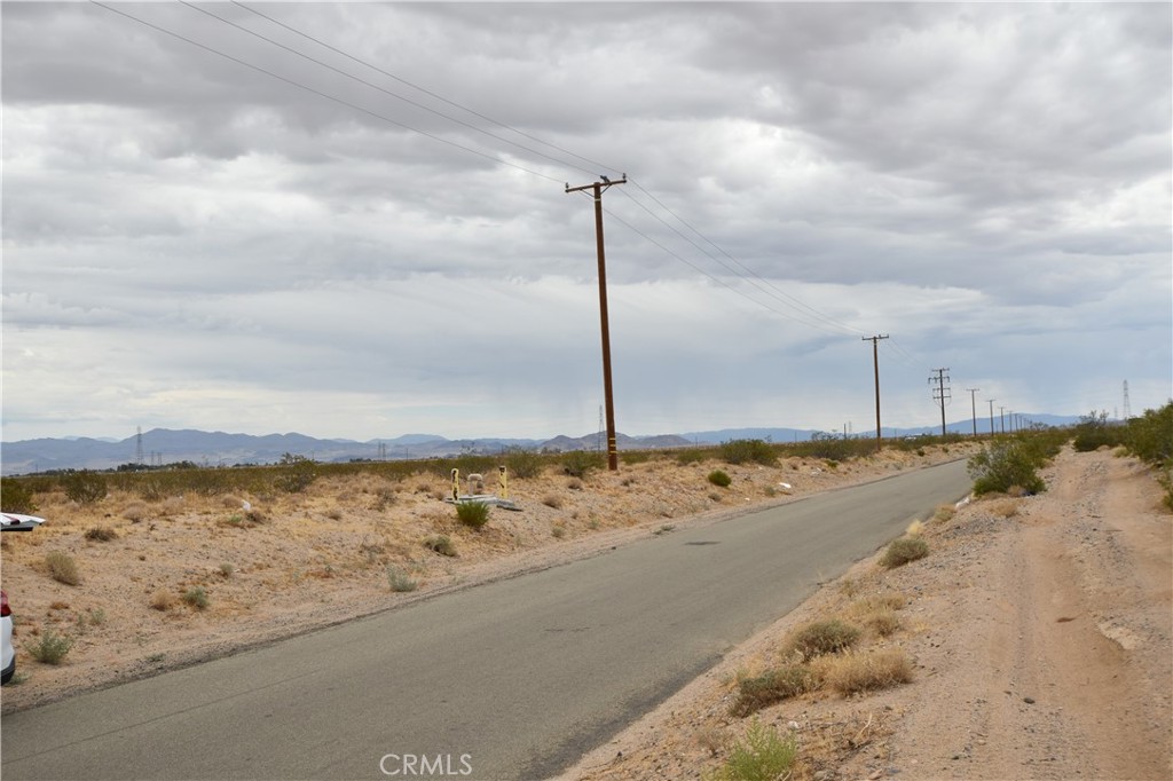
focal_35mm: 36
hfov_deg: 53.1
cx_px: 586
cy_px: 390
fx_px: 1173
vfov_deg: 36.8
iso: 200
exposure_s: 1/400
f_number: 10
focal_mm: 24
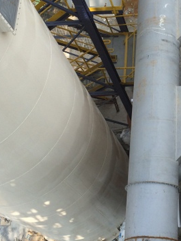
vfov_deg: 28.5
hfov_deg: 21.0
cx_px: 176
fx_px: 474
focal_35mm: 68
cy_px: 91
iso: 40
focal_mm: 4.12
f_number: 2.2
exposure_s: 1/1244
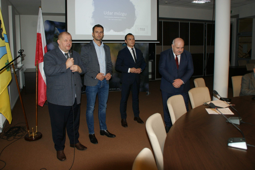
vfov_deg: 47.8
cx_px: 128
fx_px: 191
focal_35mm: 27
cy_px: 85
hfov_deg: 67.4
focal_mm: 18
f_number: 5.6
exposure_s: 1/60
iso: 400
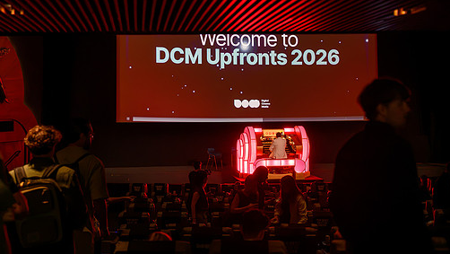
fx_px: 561
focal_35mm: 47
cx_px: 222
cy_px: 97
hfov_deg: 43.7
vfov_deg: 25.4
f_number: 2
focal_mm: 35
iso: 1100
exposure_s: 1/320
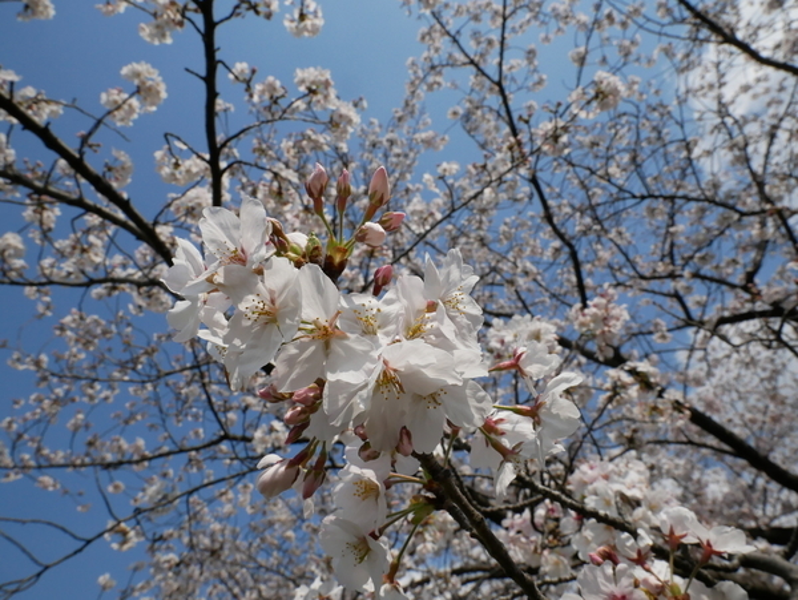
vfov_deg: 56.9
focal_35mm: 24
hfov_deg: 71.6
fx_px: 554
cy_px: 300
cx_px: 399
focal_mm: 12
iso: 800
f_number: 11
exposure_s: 1/1600
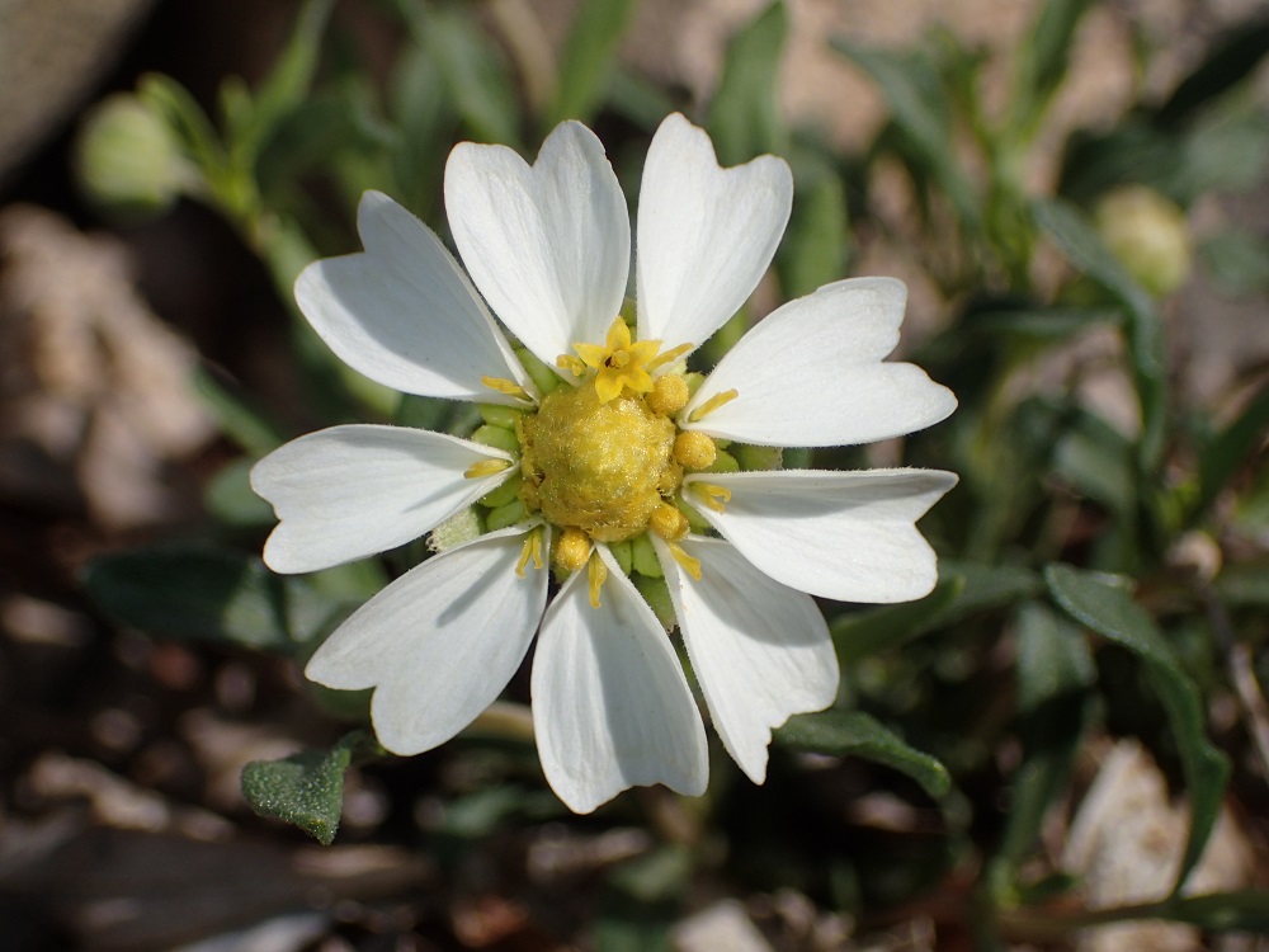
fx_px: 2566
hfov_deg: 27.8
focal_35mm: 70
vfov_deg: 21.0
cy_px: 476
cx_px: 634
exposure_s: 1/200
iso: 100
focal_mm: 12.6
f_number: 11
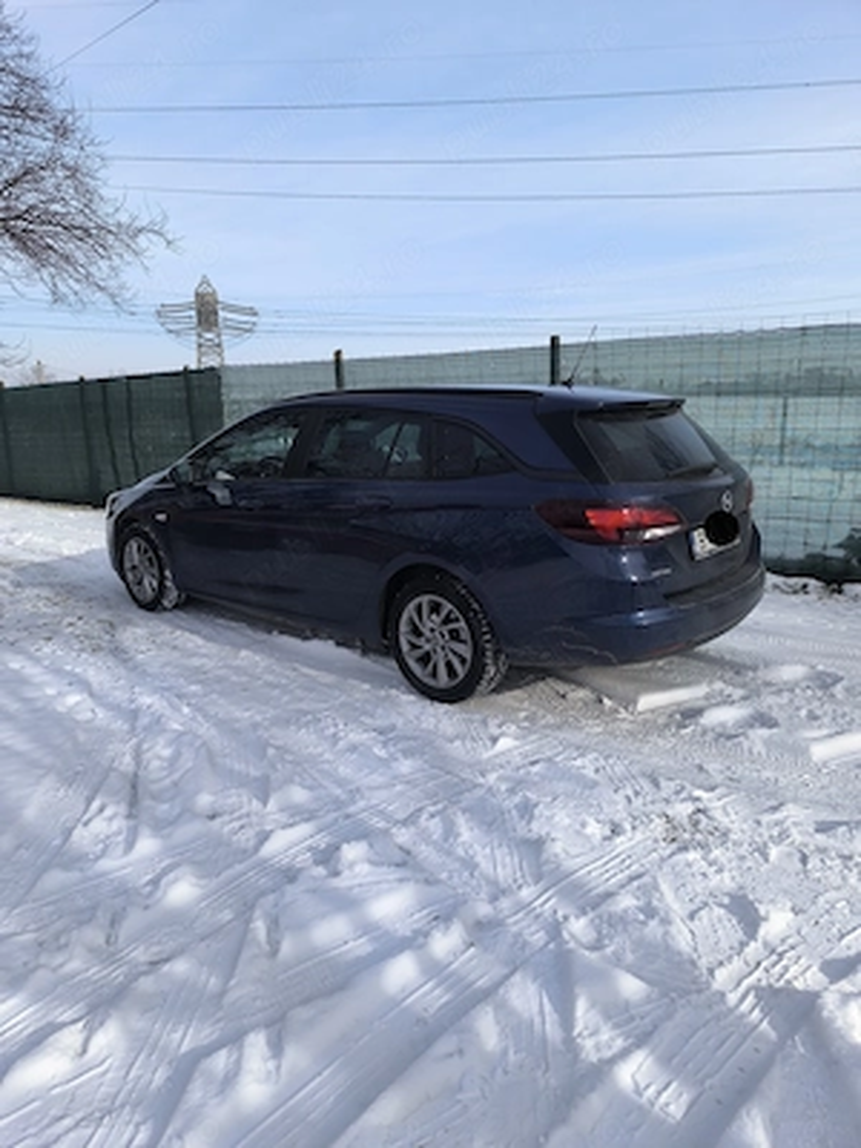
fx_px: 763
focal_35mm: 23
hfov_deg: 58.9
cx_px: 430
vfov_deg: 73.9
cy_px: 574
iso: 50
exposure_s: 1/690
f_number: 1.65
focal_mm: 6.14
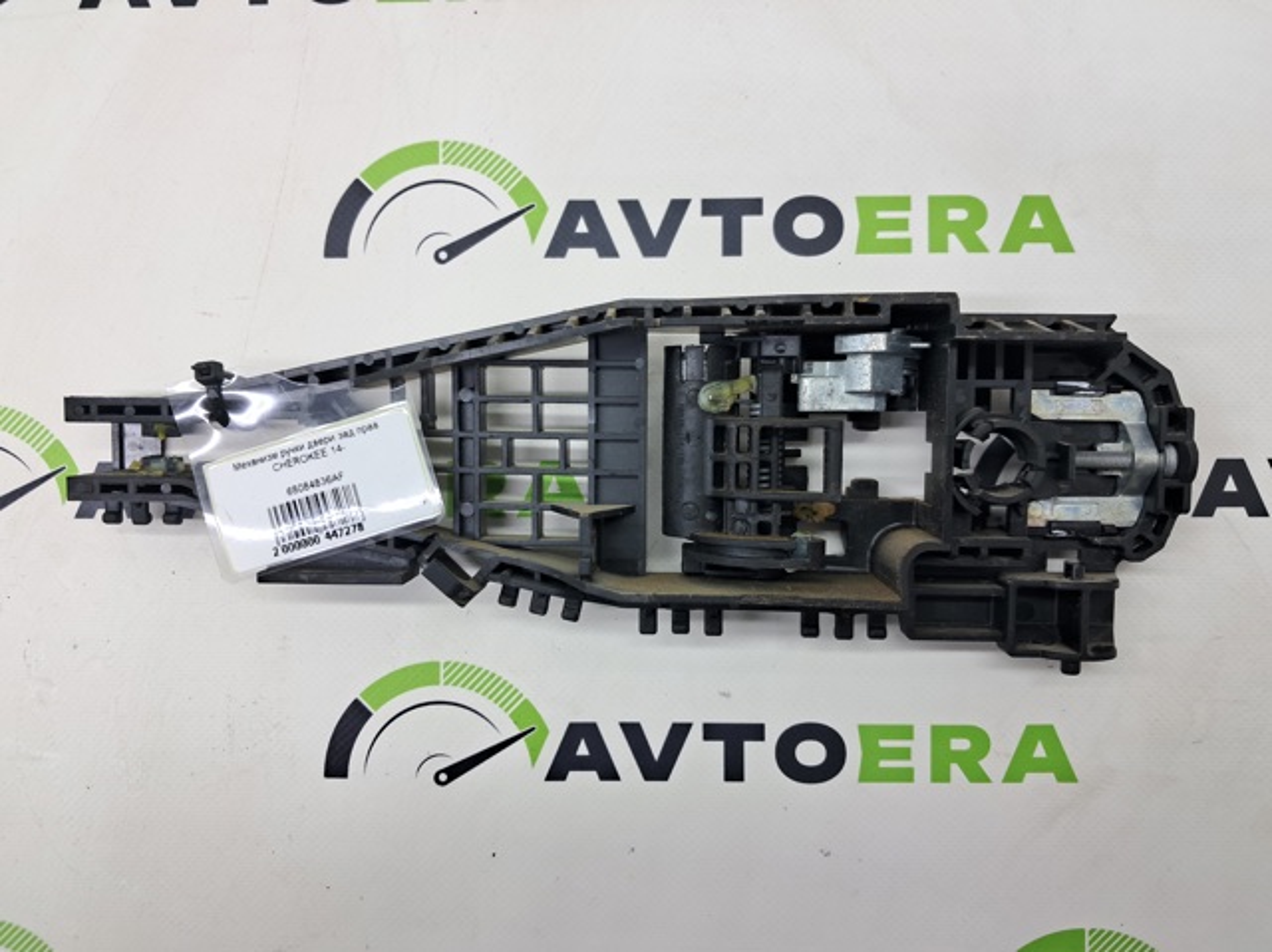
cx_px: 636
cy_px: 476
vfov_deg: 51.3
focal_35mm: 27
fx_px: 991
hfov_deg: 65.4
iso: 50
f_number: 1.8
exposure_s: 1/50
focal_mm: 4
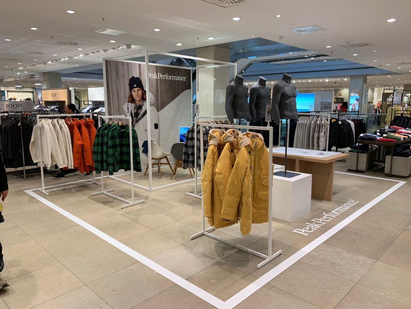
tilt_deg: -10.0
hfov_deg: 67.3
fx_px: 309
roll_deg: +0.0
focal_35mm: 26
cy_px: 154
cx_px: 206
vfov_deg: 53.1
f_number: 1.8
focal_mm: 4.25
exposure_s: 1/100
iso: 50
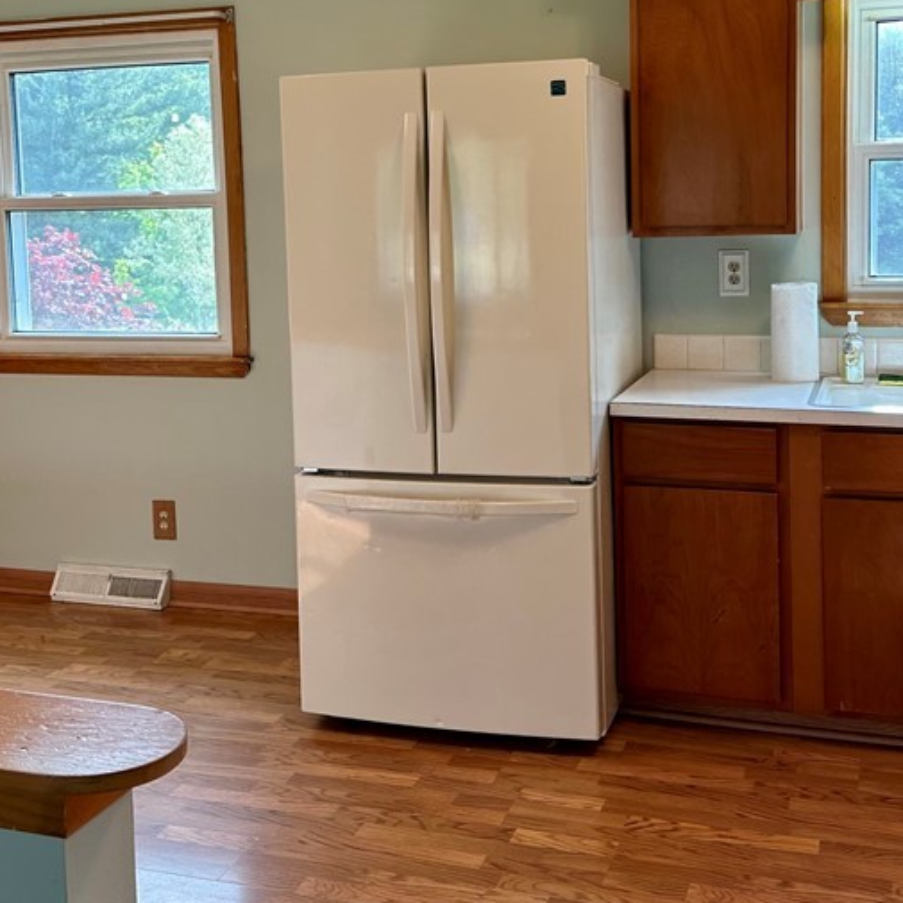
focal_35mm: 43
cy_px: 283
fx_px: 1269
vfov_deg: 38.6
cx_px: 481
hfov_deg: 39.2
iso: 100
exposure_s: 1/120
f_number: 1.78
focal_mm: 6.86
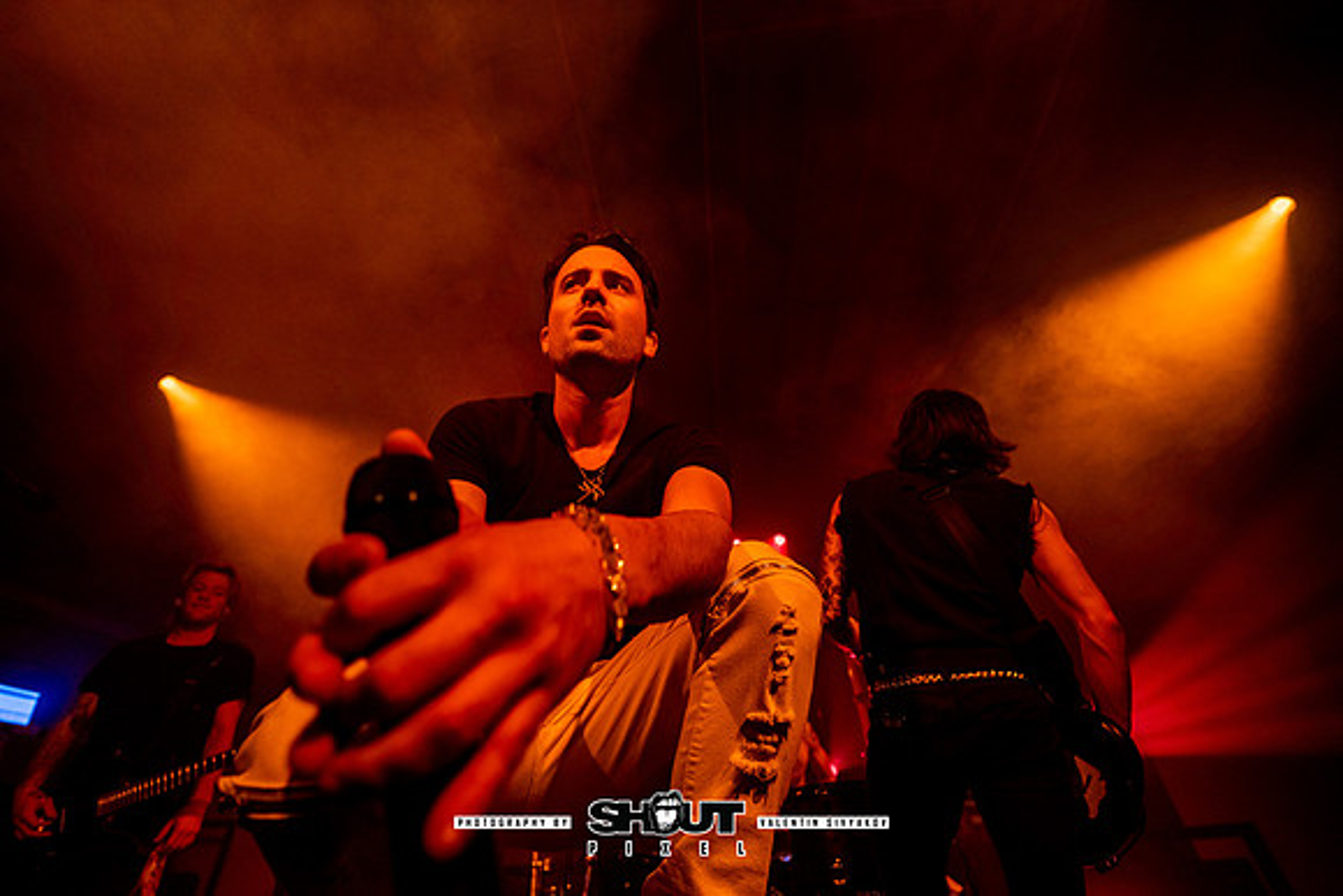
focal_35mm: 14
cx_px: 672
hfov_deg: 104.2
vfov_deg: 81.2
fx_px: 522
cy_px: 448
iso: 800
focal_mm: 14
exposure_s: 1/250
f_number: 2.8
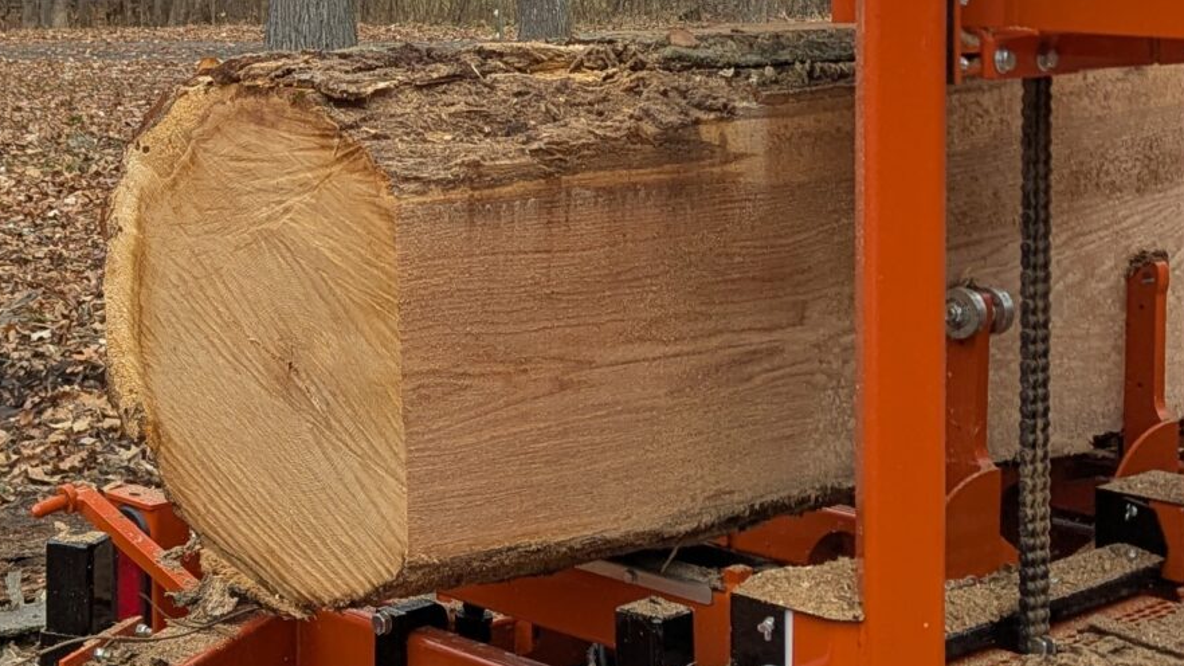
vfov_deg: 15.6
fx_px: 2386
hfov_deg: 27.4
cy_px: 4
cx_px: 258
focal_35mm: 76
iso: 32
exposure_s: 1/643
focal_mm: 6.81
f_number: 1.85
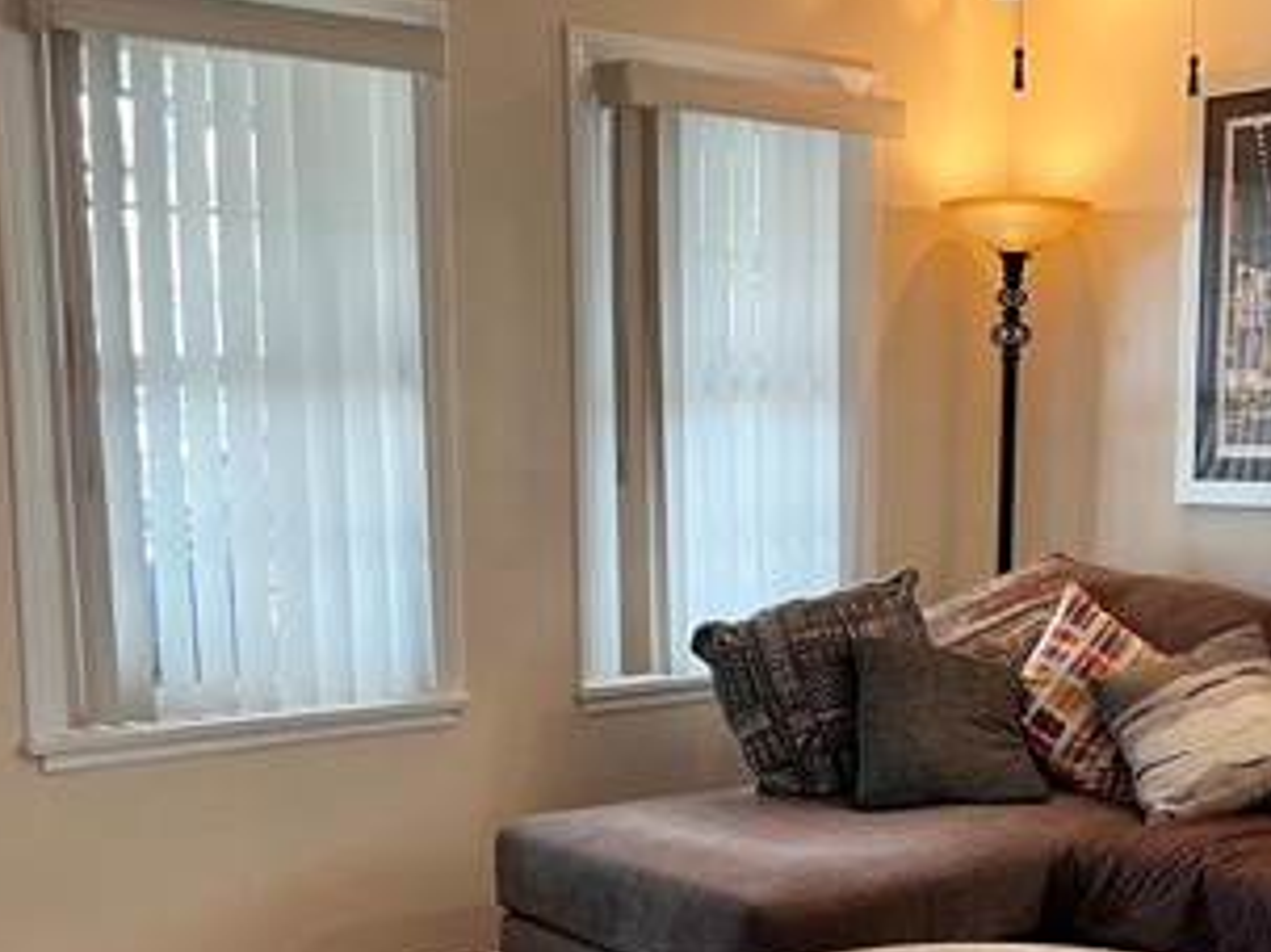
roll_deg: -0.9
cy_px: 705
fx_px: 2019
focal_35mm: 55
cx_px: 873
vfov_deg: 26.2
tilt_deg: -9.2
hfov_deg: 34.5
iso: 80
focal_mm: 5.7
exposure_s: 1/60
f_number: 1.5
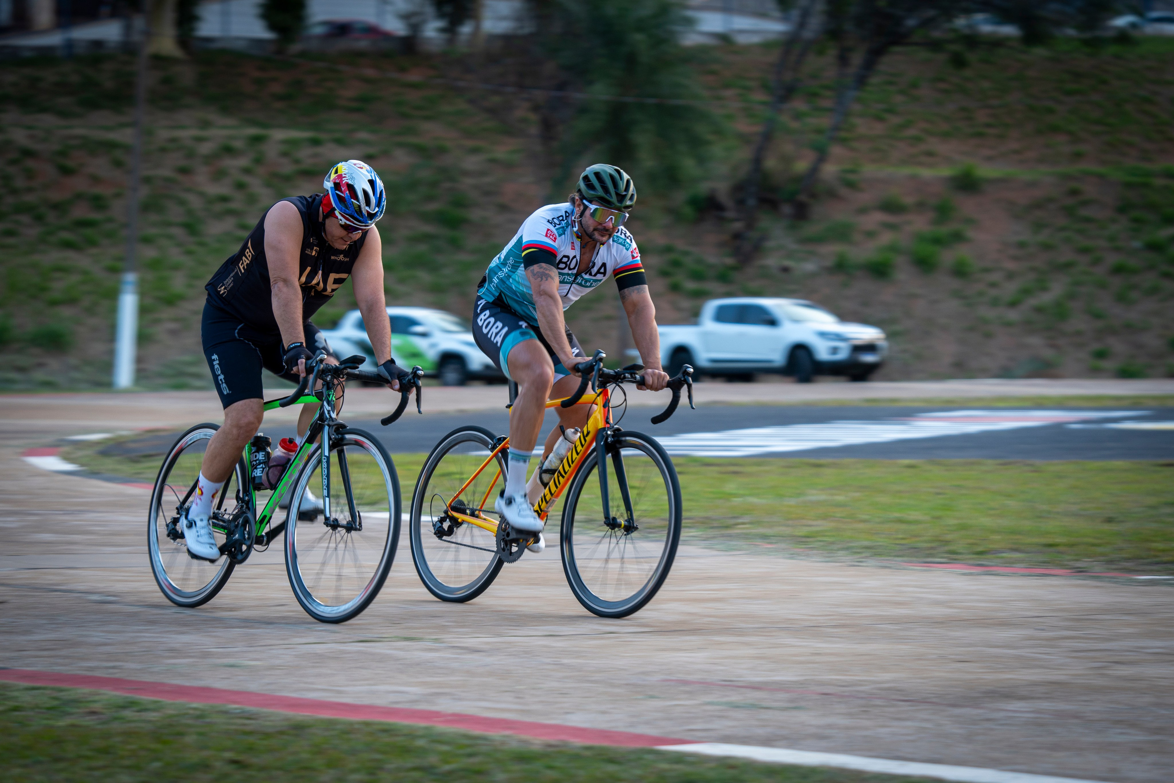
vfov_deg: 11.3
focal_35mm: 122
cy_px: 392
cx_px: 587
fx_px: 3962
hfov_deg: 16.9
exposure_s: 1/100
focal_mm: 81
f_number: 2.8
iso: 100
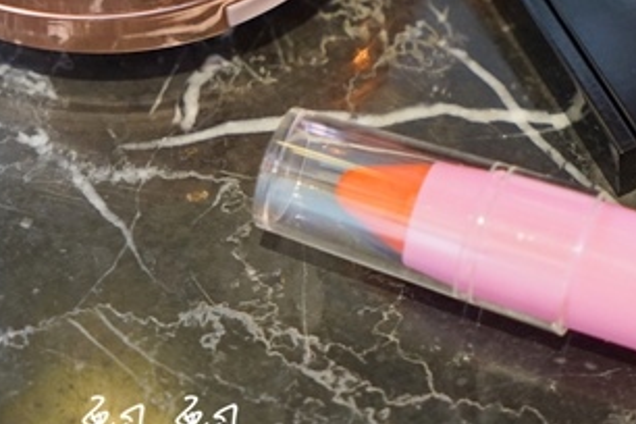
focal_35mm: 144
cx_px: 646
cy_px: -49
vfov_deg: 9.4
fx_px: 2544
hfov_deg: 14.0
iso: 1600
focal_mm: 55
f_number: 4
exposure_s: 1/20
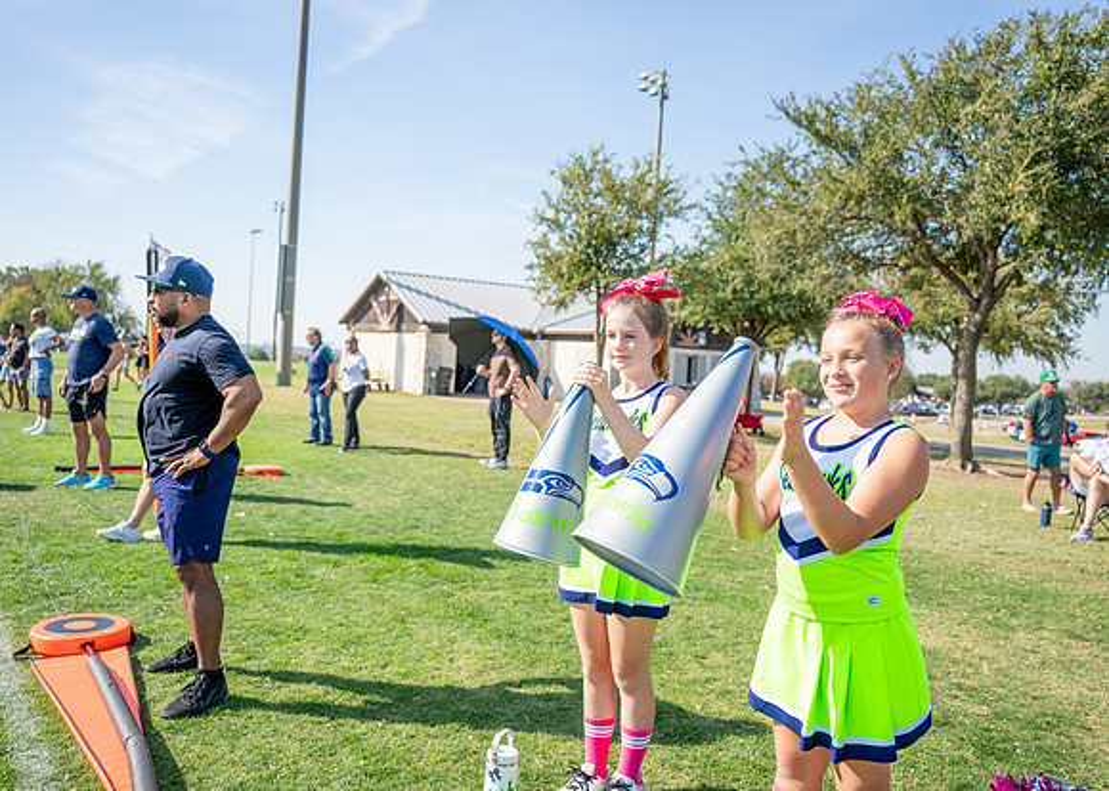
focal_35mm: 29
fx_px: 904
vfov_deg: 47.3
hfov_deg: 63.0
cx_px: 554
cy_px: 396
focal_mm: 27.4
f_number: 2.8
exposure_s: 1/1250
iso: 100
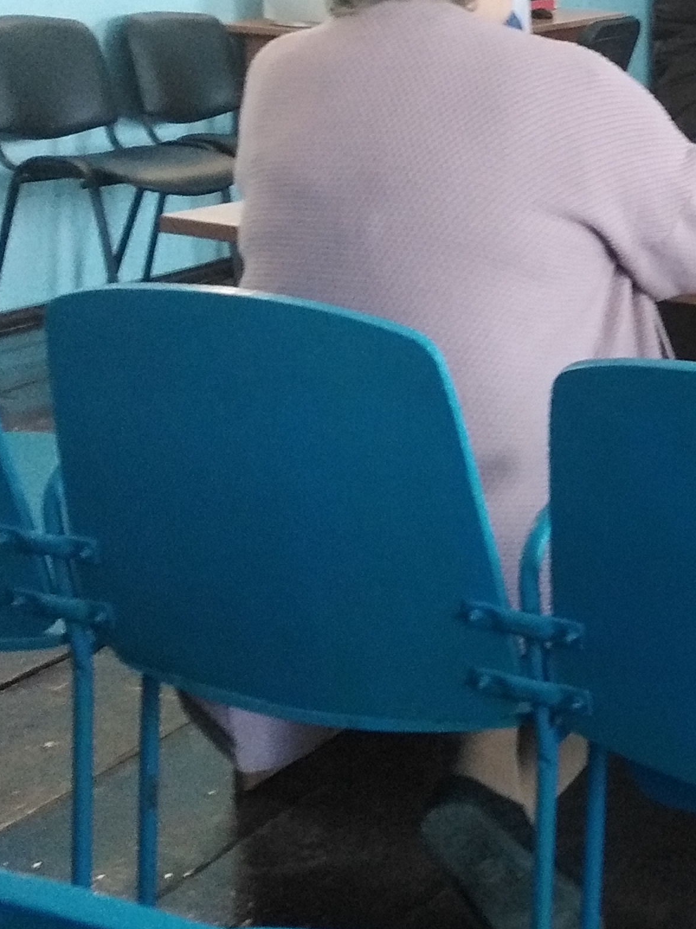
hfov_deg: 19.8
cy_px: 209
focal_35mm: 69
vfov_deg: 27.7
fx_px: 1850
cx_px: 881
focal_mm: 3.62
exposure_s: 1/20
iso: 456
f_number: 1.8
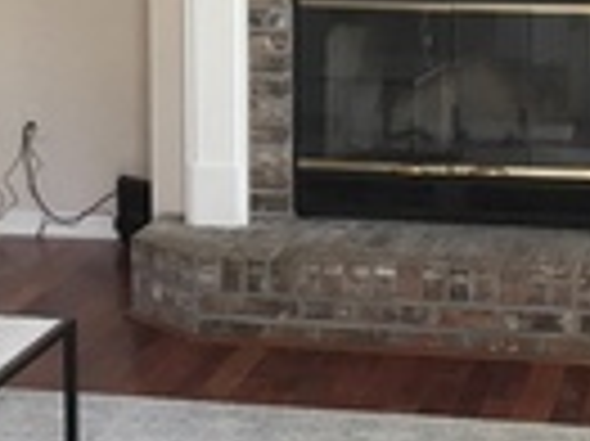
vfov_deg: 13.3
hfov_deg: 17.7
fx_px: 1890
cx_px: 399
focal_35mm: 111
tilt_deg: -7.6
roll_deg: +0.2
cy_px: 112
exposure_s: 1/30
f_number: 2.2
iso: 50
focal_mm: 4.15
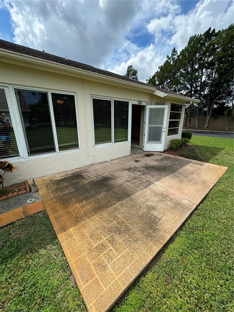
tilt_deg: -15.7
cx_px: 117
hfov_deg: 85.7
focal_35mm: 14
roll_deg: +0.8
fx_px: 126
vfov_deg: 102.1
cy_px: 156
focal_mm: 2.22
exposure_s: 1/1094
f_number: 2.2
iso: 50
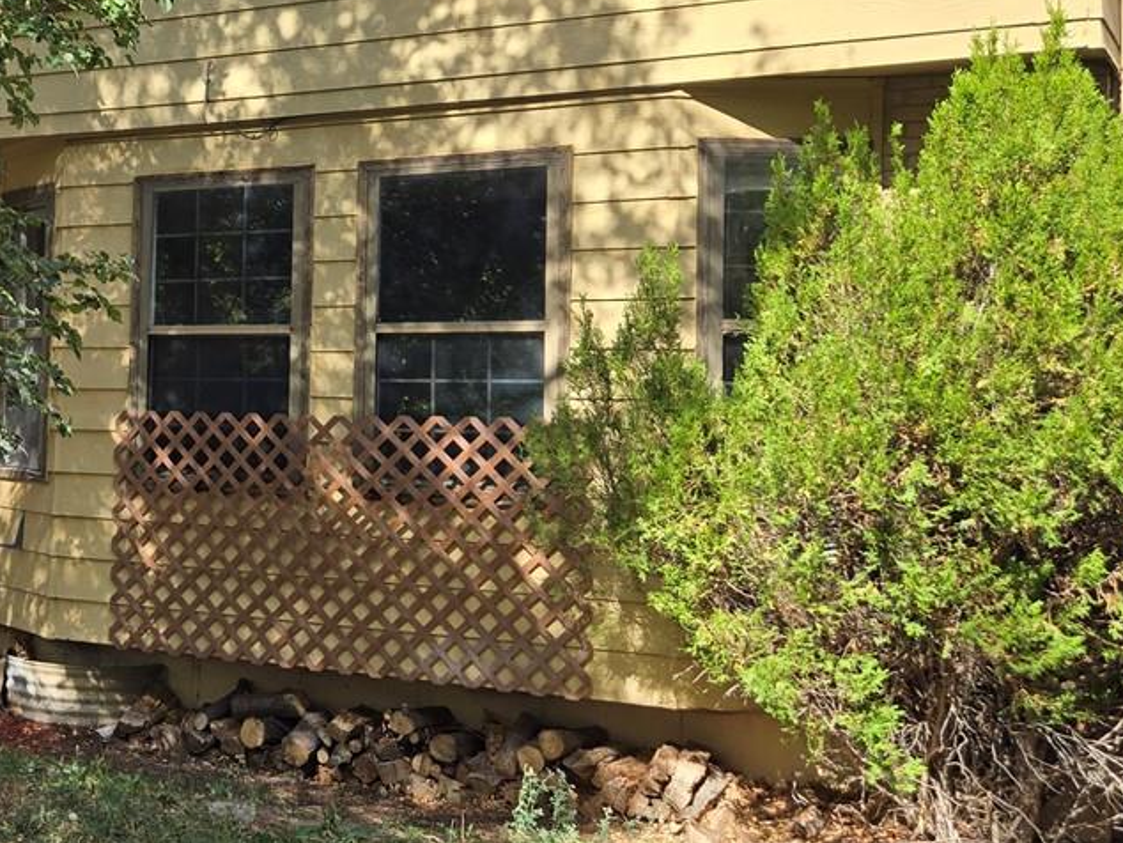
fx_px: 1882
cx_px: 12
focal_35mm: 58
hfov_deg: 30.9
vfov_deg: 25.1
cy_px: 298
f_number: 1.8
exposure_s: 1/1036
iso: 25
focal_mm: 5.4
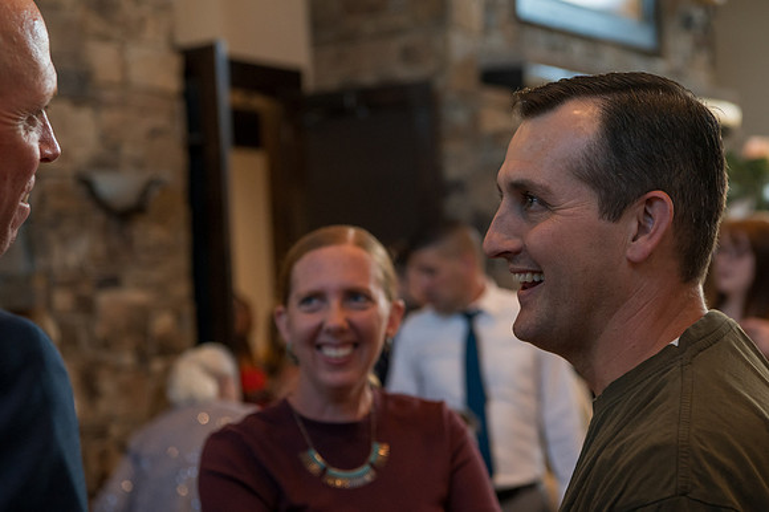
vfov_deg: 17.6
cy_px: 228
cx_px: 426
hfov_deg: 26.1
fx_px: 1656
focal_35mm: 78
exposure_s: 1/125
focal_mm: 70
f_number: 5
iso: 3200
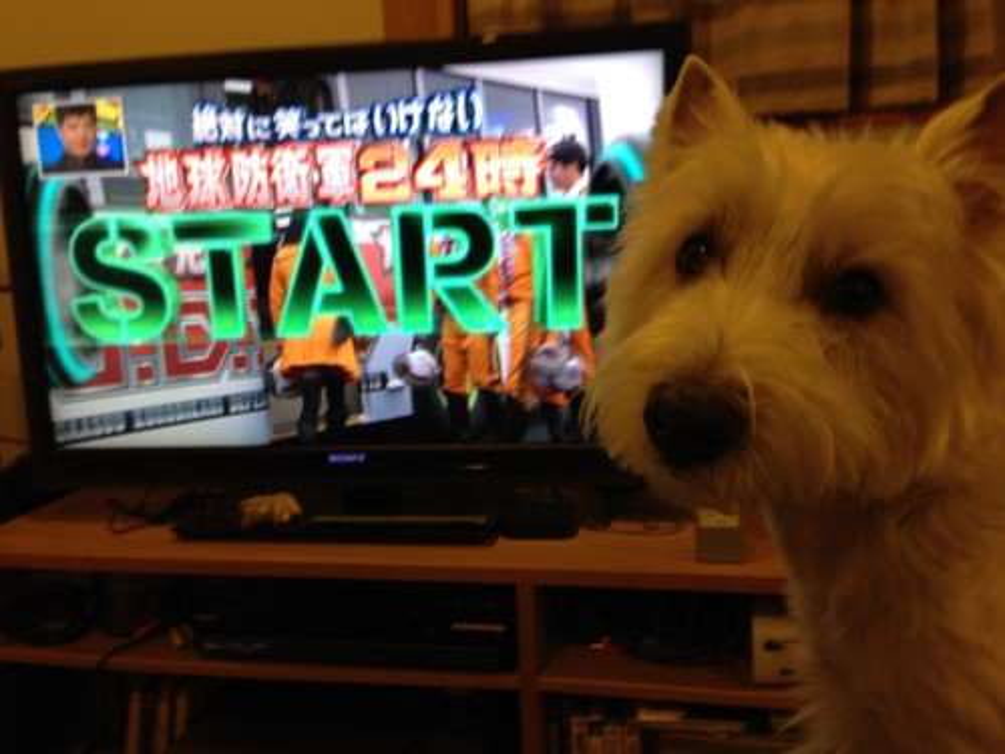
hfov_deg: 55.4
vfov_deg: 42.9
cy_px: 377
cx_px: 502
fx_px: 958
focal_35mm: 33
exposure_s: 1/20
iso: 80
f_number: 2.4
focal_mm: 4.12
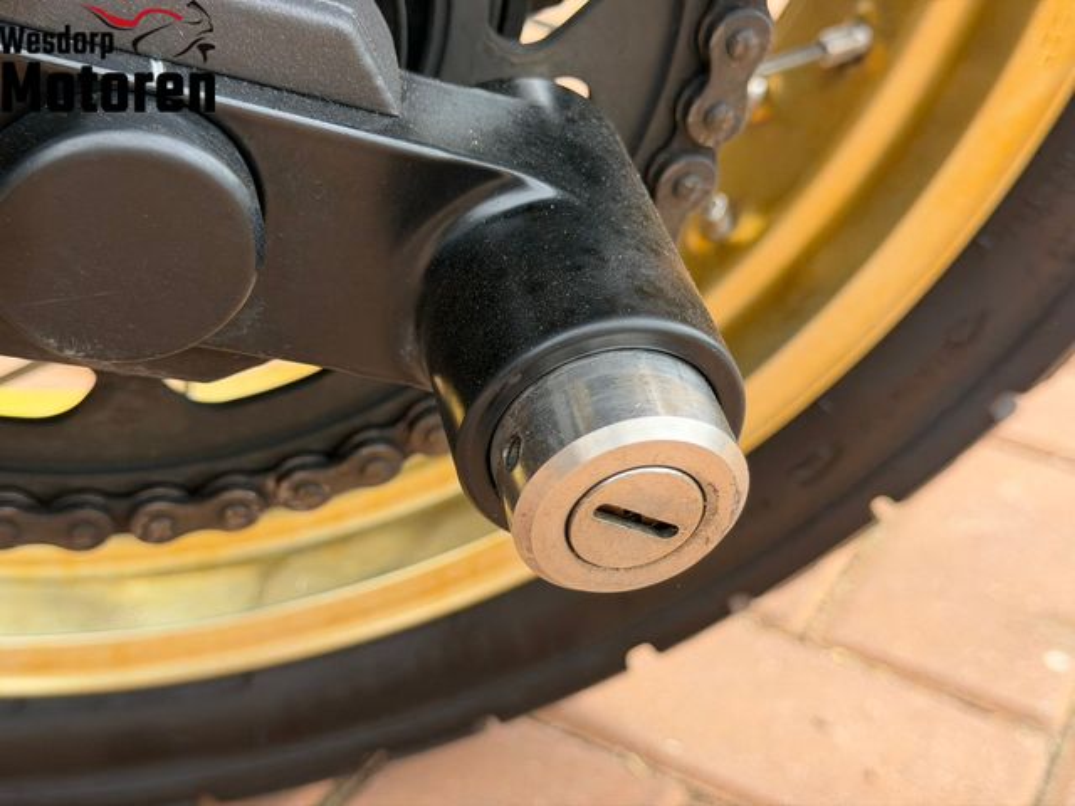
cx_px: 538
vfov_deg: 30.3
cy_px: 403
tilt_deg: -30.0
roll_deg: -0.2
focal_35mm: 48
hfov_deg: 39.7
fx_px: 1491
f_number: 1.78
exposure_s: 1/855
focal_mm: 6.76
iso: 100
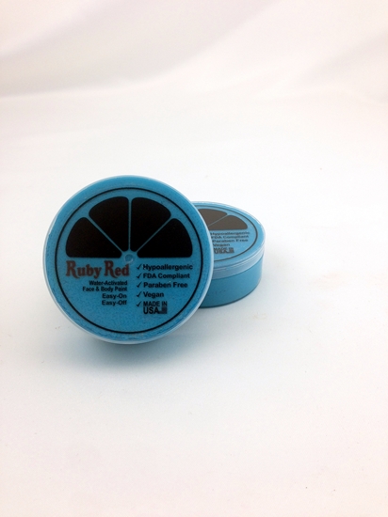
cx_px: 194
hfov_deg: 42.9
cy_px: 258
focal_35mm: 33
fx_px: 494
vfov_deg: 55.4
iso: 64
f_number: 2.4
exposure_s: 1/120
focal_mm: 4.12
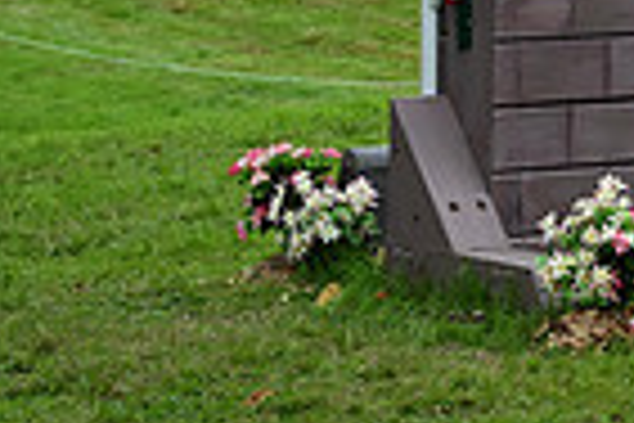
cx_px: 1214
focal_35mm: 193
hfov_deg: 10.0
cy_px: -385
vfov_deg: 6.9
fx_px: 3399
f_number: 5.6
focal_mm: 47
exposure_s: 1/1250
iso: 800
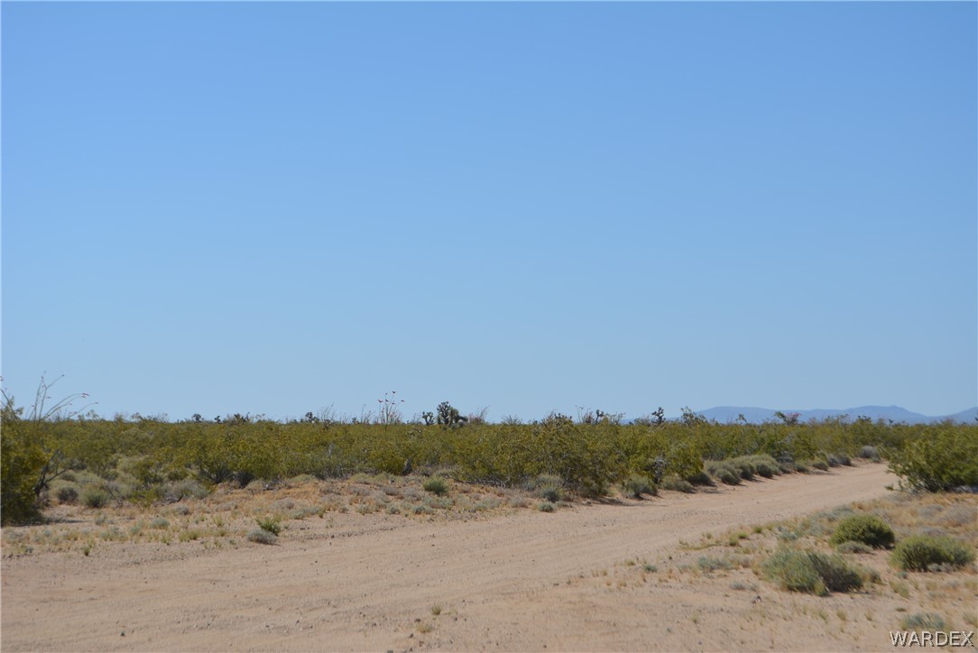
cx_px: 489
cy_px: 326
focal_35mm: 82
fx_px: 2242
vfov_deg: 16.6
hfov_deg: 24.6
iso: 110
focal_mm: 55
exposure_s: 1/500
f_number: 8
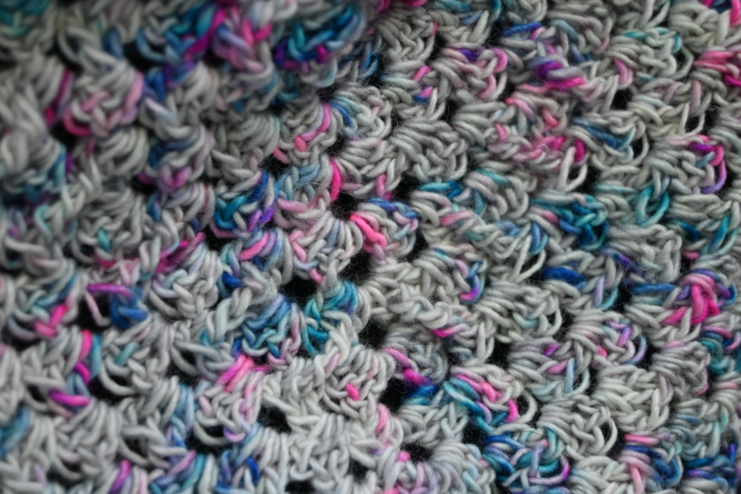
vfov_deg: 26.5
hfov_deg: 38.9
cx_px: 370
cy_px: 247
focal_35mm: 51
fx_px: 1050
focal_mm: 34
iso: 800
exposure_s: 1/125
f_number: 5
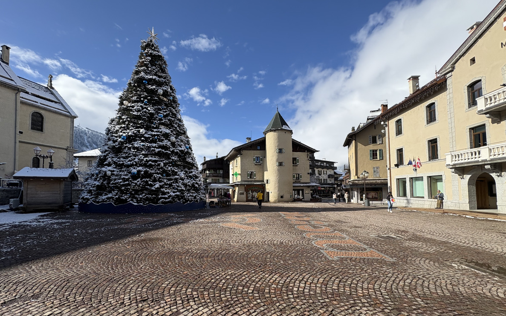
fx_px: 207
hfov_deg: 101.5
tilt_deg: +3.5
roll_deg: +0.8
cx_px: 252
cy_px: 180
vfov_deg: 74.4
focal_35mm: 15
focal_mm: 2.22
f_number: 2.2
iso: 40
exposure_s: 1/2083
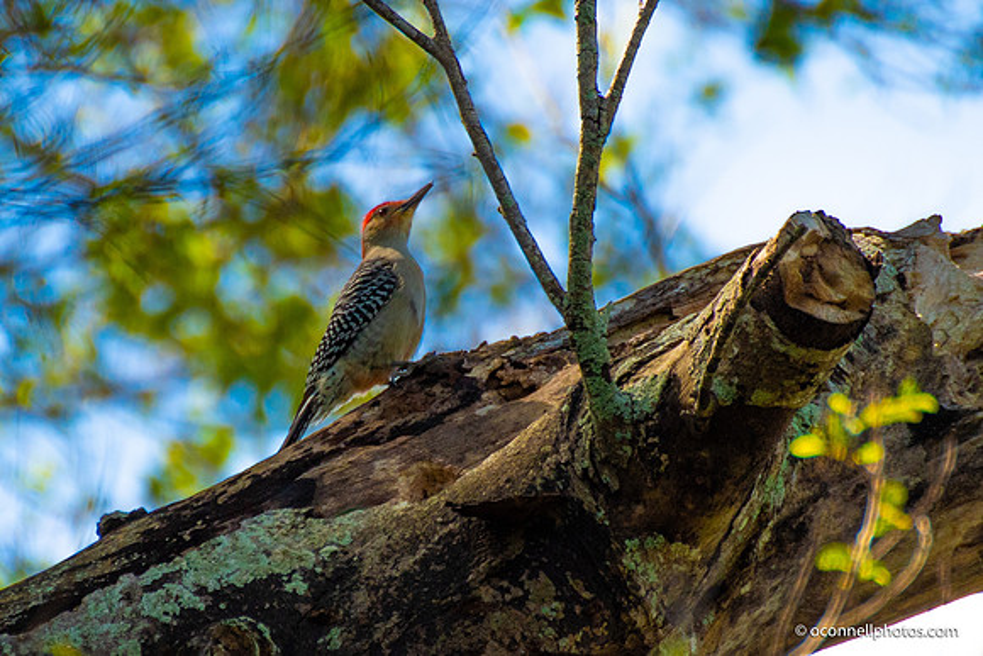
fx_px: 27354
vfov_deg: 1.4
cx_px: 369
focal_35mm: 1002
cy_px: 336
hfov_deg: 2.1
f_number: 5.6
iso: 100
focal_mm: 300
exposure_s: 1/800
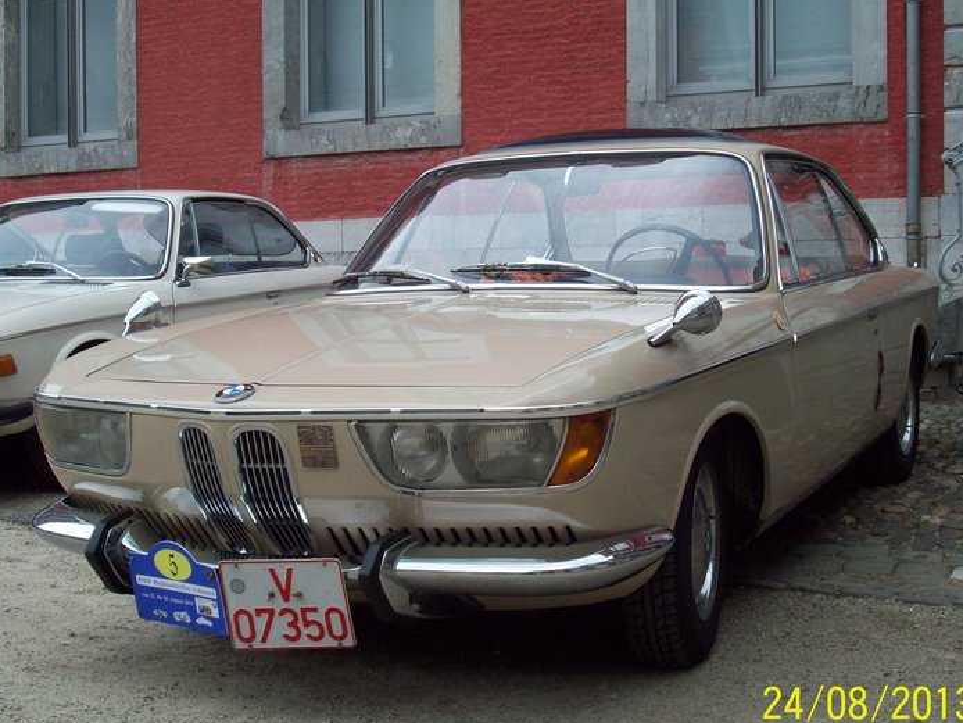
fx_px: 1475
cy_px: 368
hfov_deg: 36.2
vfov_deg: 27.5
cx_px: 500
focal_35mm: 53
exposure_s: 1/348
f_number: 3.1
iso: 80
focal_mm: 7.6
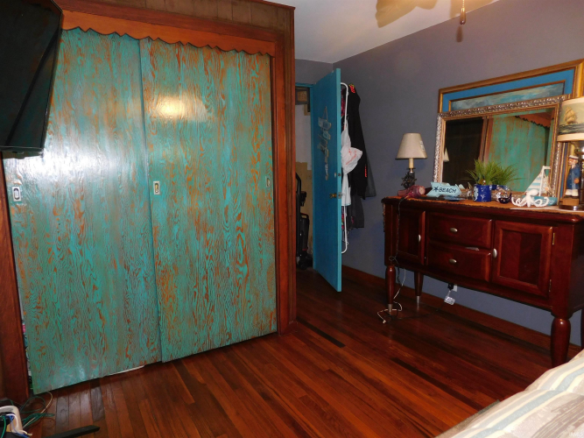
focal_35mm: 23
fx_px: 388
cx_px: 292
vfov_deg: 58.9
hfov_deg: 73.9
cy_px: 219
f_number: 3
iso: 200
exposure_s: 1/30
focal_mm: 4
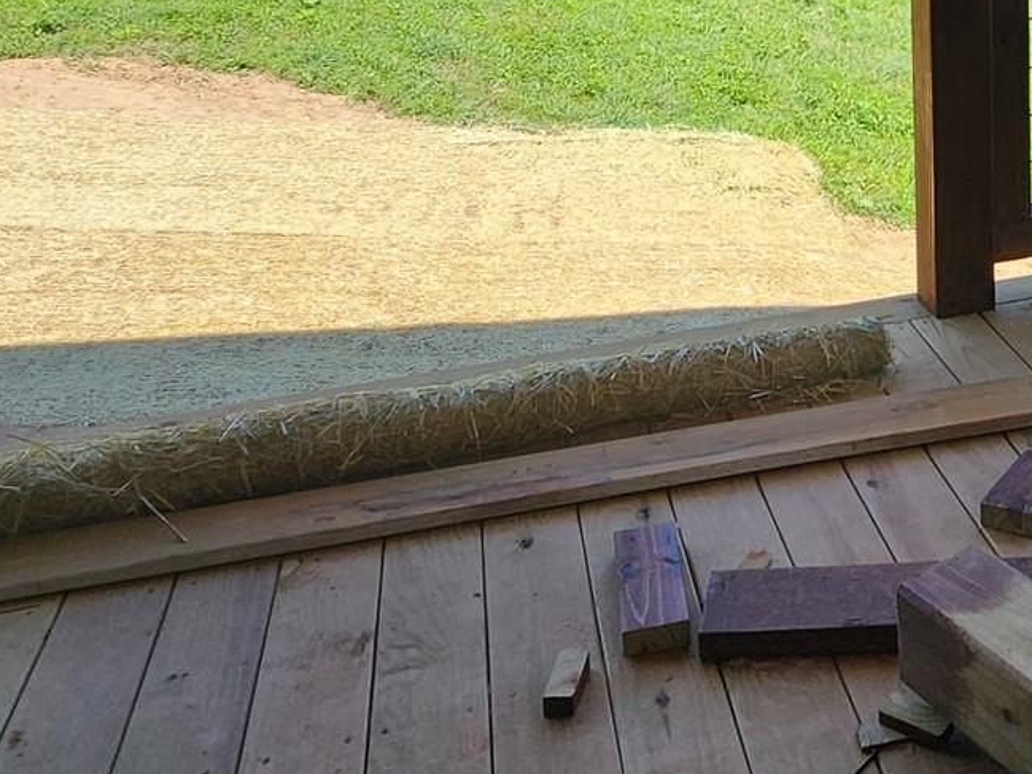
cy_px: -45
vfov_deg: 31.7
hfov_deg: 42.2
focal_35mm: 41
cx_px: 921
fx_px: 1223
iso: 50
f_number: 2.2
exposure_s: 1/812
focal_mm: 2.2
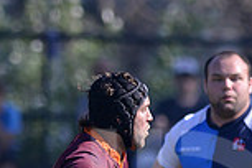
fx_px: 11143
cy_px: 253
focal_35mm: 1592
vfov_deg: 0.9
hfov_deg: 1.3
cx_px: 463
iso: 400
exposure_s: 1/2000
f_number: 4
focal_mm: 420
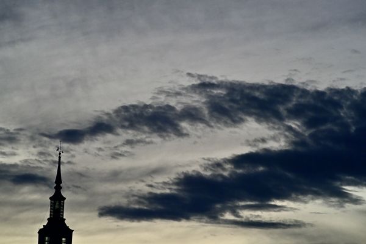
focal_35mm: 180
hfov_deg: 11.4
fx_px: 1830
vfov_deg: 7.6
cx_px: 183
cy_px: 122
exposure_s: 1/1600
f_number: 7.1
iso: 2000
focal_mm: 180
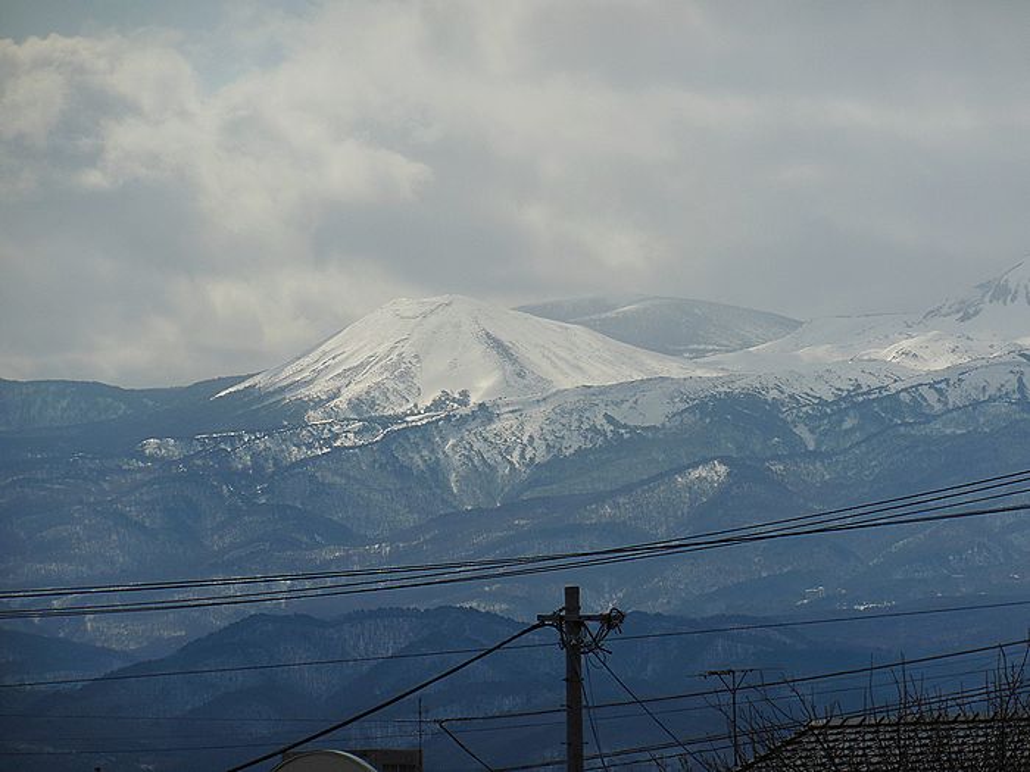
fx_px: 8748
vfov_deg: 5.1
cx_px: 515
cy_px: 386
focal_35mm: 294
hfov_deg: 6.7
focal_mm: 52.5
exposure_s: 1/1500
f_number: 5.8
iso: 125
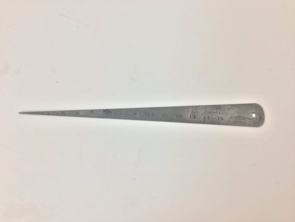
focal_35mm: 31
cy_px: 111
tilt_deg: -75.8
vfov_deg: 45.4
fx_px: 264
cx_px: 148
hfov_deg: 58.4
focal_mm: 3.3
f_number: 2.4
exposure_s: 1/33
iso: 32
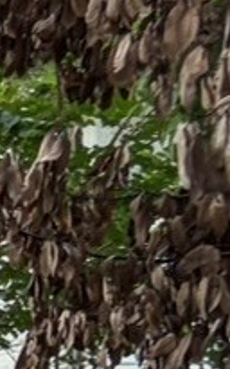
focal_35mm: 275
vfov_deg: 7.2
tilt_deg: -1.4
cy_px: 871
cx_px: -1218
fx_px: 2760
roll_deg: +2.6
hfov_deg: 3.9
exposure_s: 1/196
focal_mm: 5.96
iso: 64
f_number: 1.6
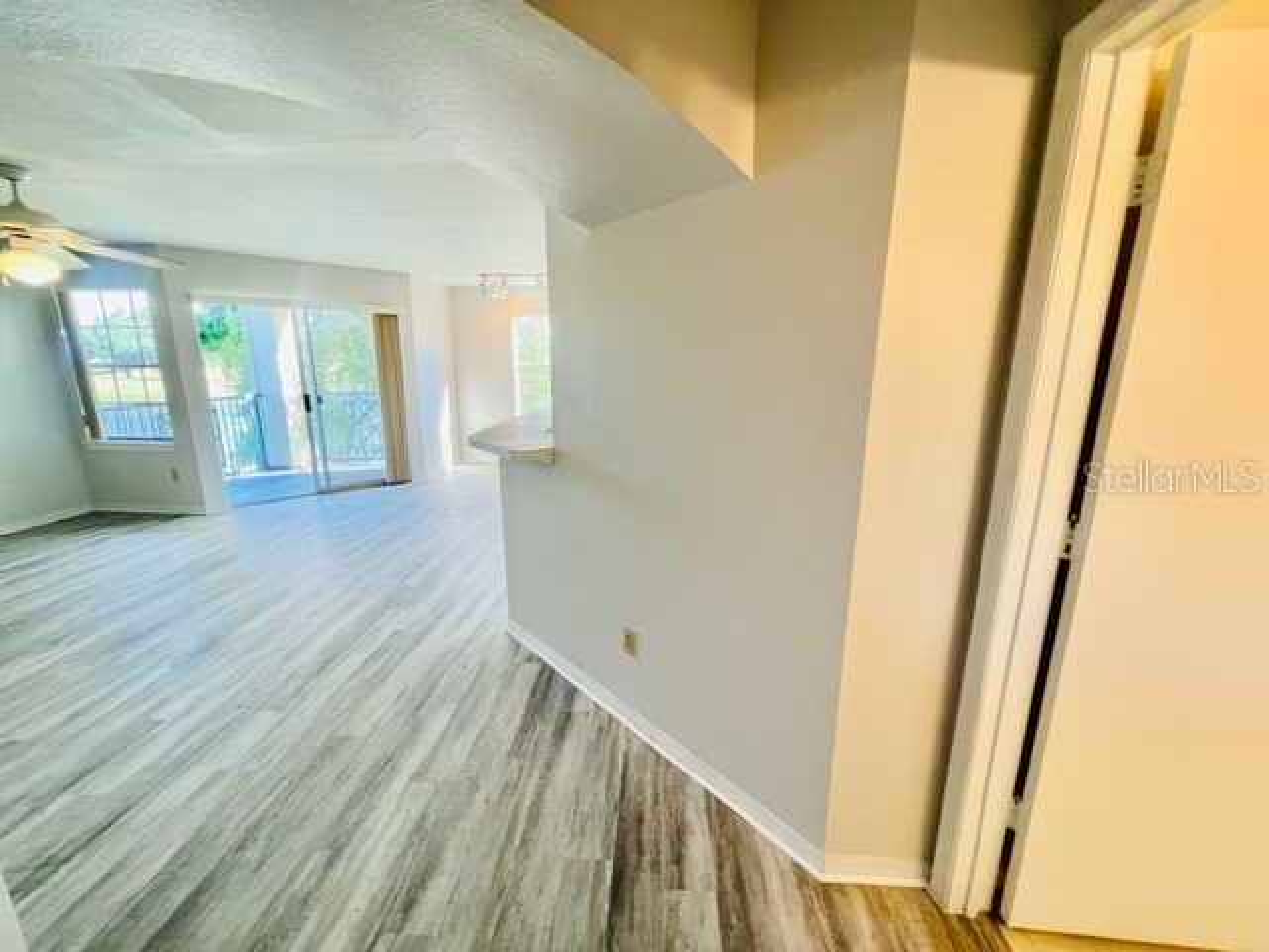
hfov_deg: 106.2
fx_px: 477
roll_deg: -0.9
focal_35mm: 13
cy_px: 476
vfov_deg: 89.9
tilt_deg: -12.2
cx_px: 634
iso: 125
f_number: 1.8
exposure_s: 1/120
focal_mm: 1.57
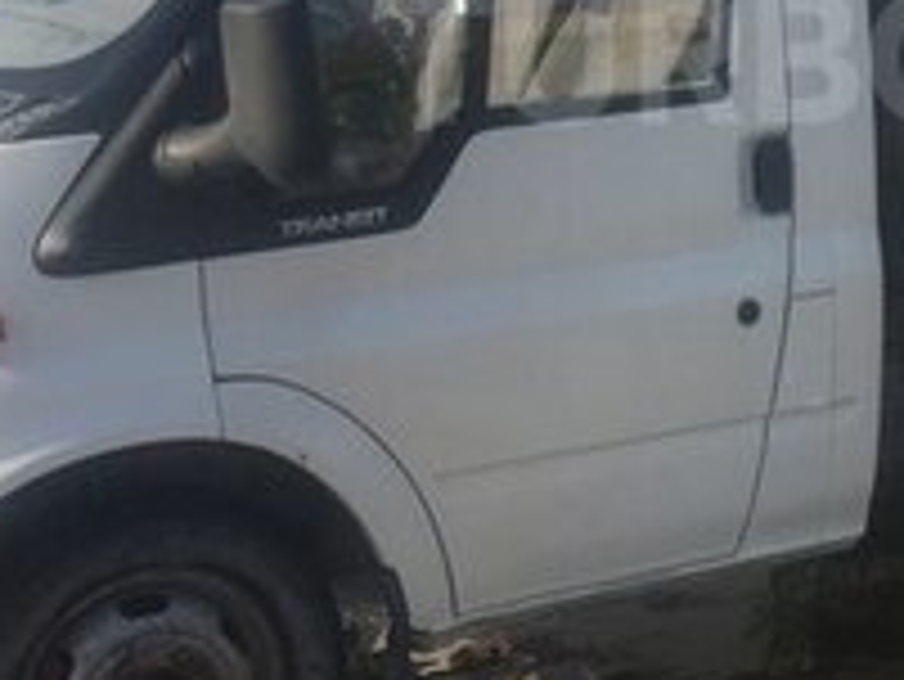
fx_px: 2482
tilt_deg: -4.0
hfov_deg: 20.1
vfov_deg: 15.4
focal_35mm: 95
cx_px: 850
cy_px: 56
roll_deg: -0.9
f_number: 2.2
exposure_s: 1/1319
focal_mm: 4.15
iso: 32
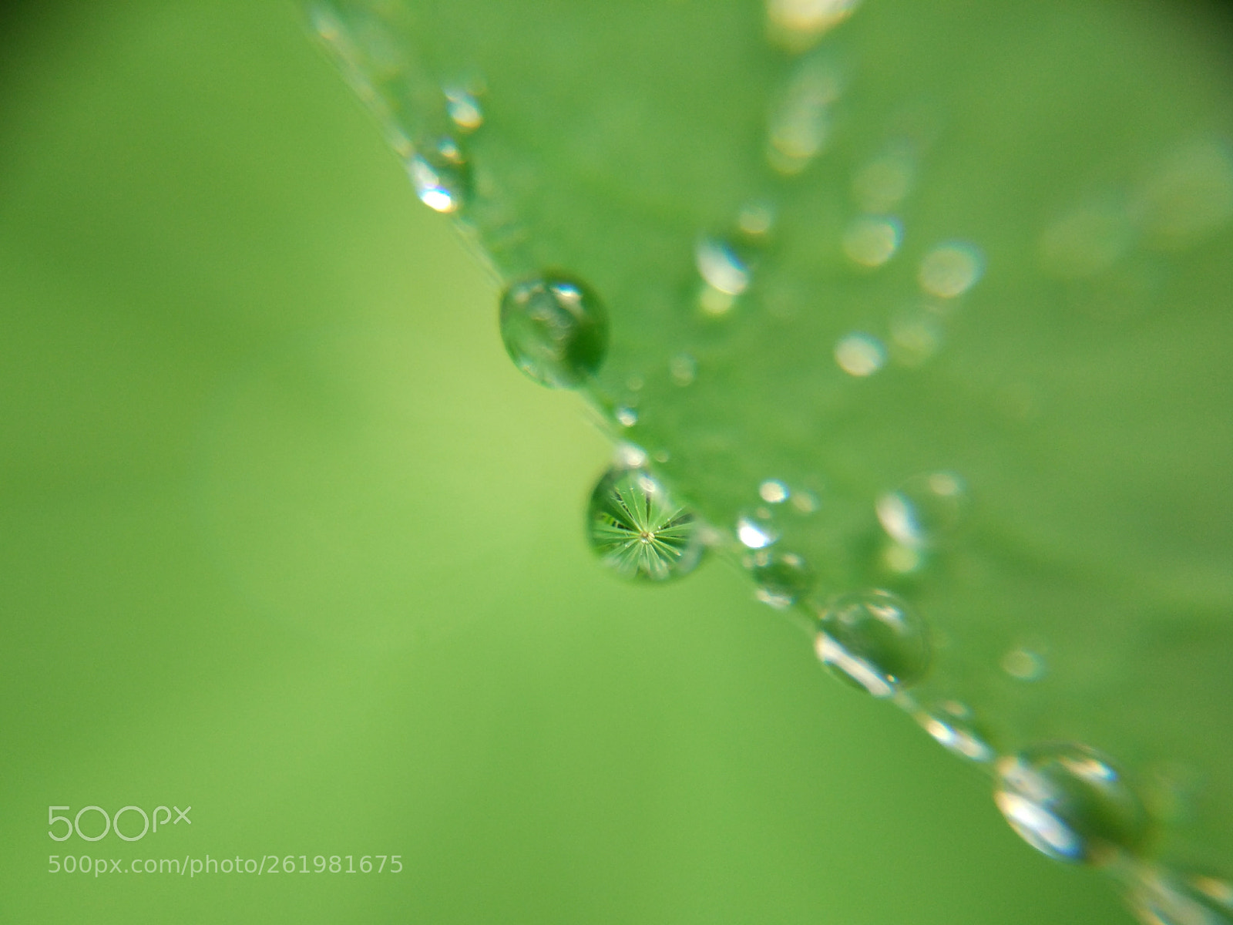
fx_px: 997
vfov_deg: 49.7
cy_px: 462
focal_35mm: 28
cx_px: 616
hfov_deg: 63.4
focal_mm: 4.26
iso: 100
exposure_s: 1/180
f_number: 2
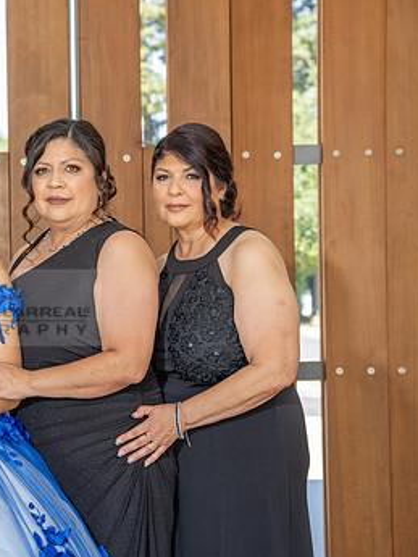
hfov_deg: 17.4
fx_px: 1319
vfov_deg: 23.8
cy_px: 308
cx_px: -36
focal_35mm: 82
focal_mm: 50.7
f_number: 4.5
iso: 125
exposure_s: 1/125
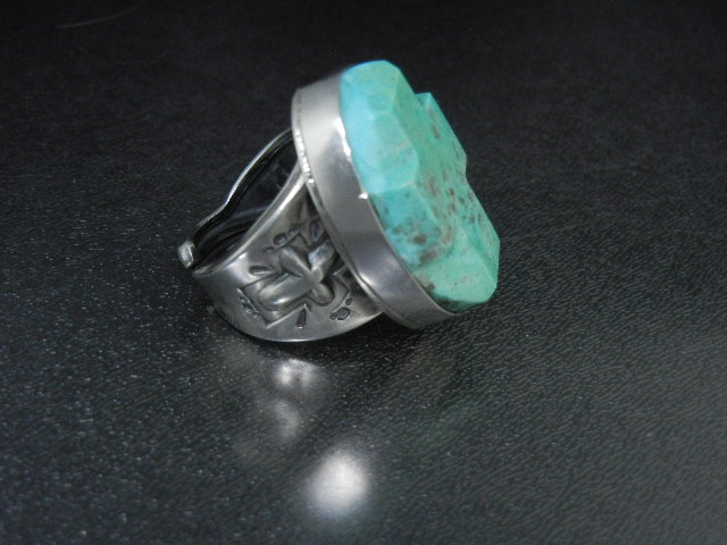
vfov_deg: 24.8
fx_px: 1239
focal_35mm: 59
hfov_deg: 32.7
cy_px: 272
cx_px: 364
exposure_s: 1/30
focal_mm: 10.6
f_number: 8
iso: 800
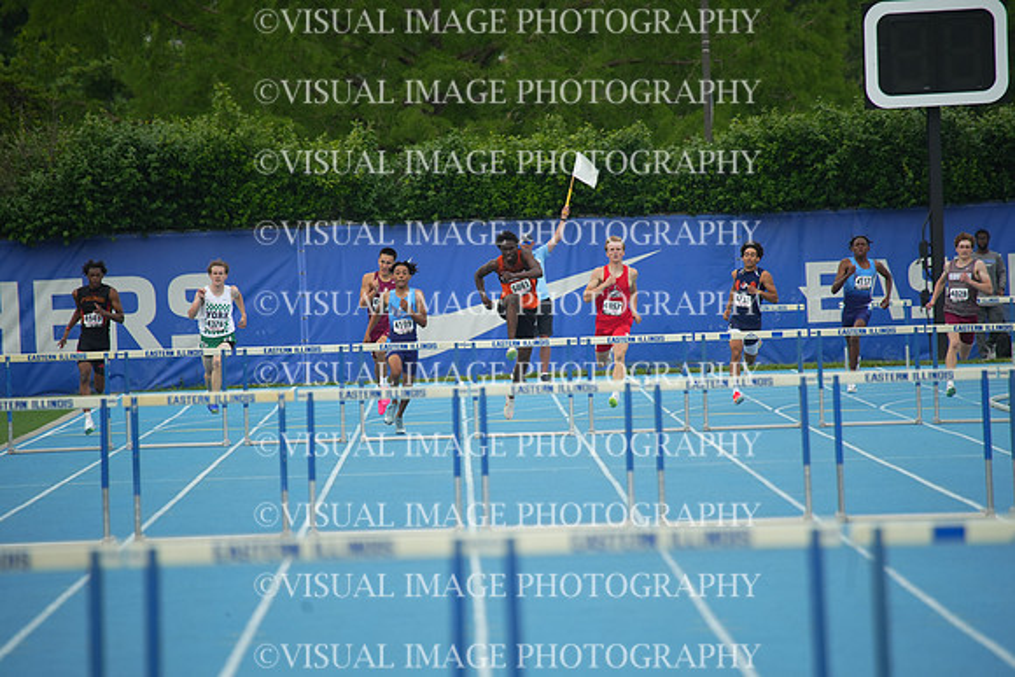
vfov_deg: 3.4
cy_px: 338
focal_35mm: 400
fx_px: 11280
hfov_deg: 5.2
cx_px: 508
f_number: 5.6
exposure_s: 1/1000
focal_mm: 400
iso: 400
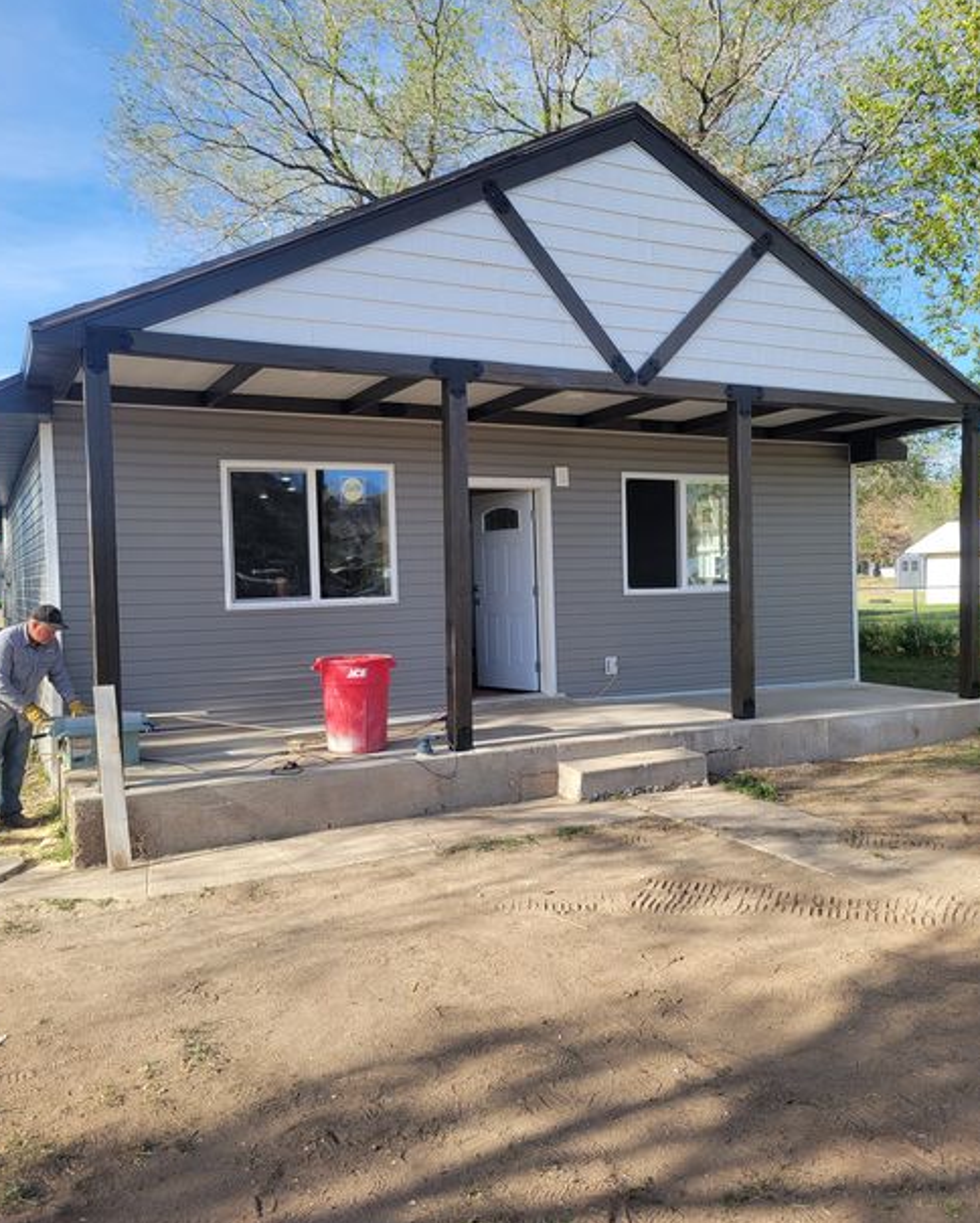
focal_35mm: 28
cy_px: 619
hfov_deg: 51.6
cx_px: 480
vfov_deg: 62.2
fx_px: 1014
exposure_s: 1/866
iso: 40
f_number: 1.8
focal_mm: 5.4
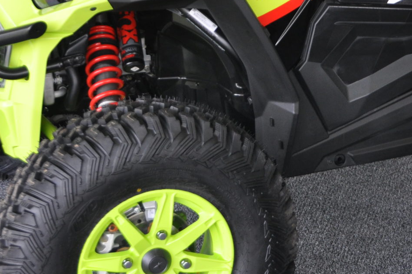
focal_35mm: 97
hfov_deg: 20.8
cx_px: 320
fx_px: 1109
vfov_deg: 13.9
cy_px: 20
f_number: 4.5
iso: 400
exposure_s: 1/80
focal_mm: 24
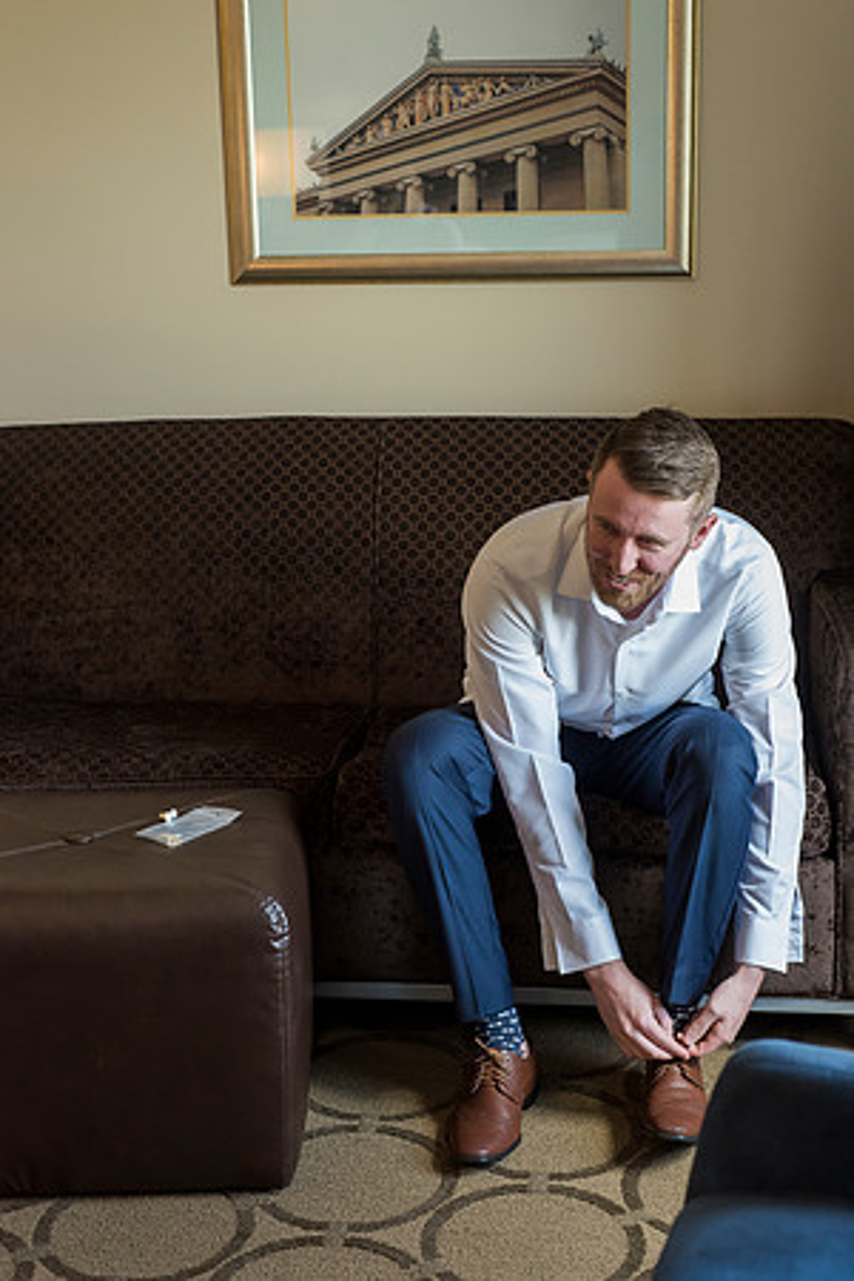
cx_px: 427
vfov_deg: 39.6
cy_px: 640
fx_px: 1779
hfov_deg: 27.0
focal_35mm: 50
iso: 2500
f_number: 4.5
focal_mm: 50
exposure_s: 1/200
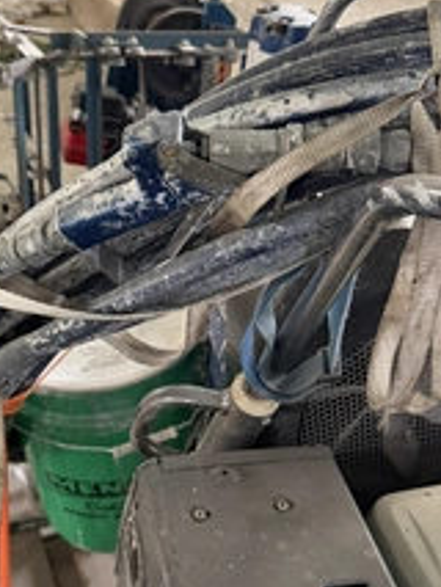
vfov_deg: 42.1
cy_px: 289
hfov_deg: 32.2
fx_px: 764
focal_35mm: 45
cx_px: 196
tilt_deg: -29.5
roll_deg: -6.8
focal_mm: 6.76
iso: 800
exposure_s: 1/40
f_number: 1.78
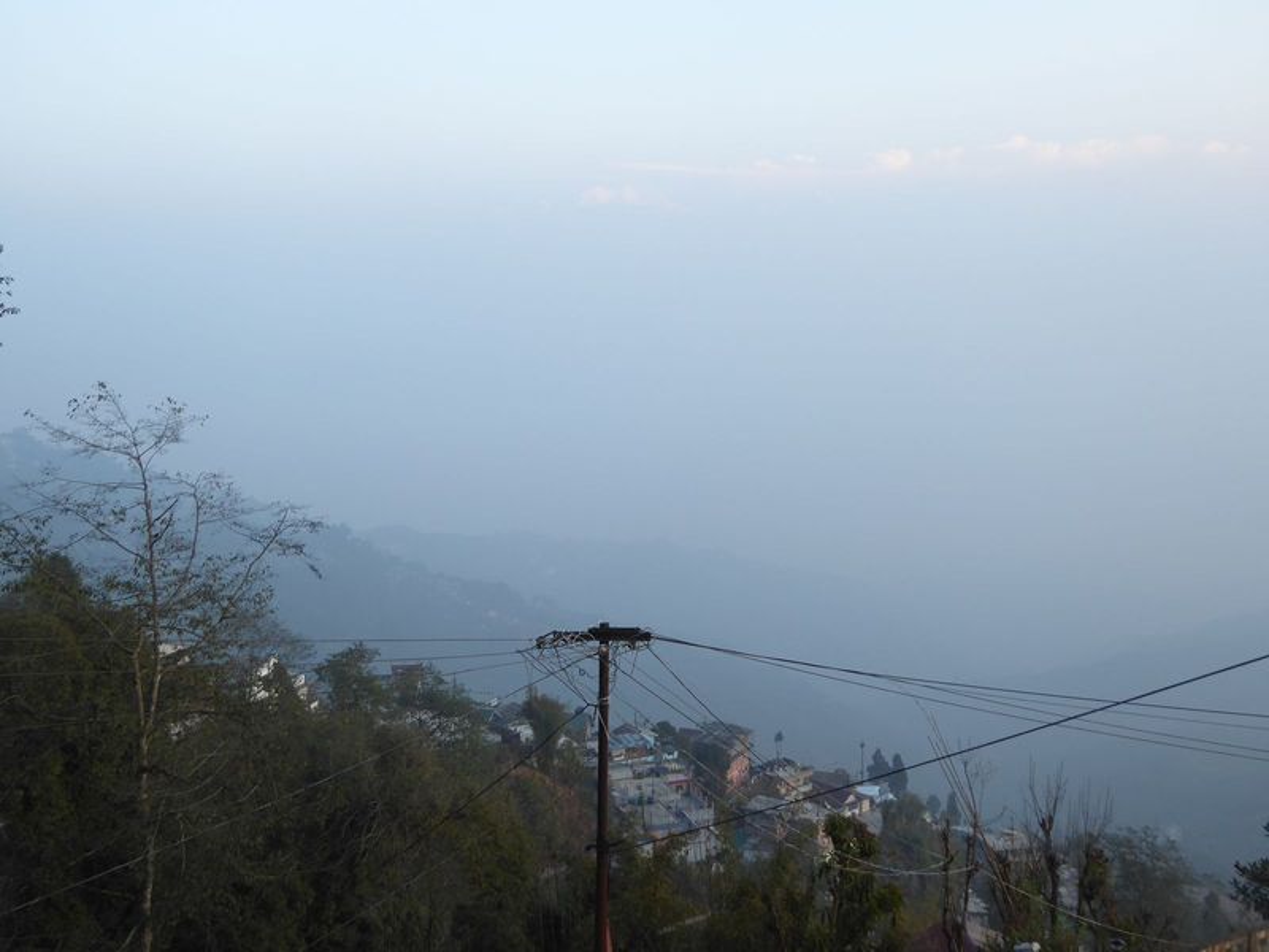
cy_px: 476
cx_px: 634
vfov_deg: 36.8
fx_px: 1430
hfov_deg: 47.9
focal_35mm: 39
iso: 80
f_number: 3.7
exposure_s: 1/60
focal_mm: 6.7
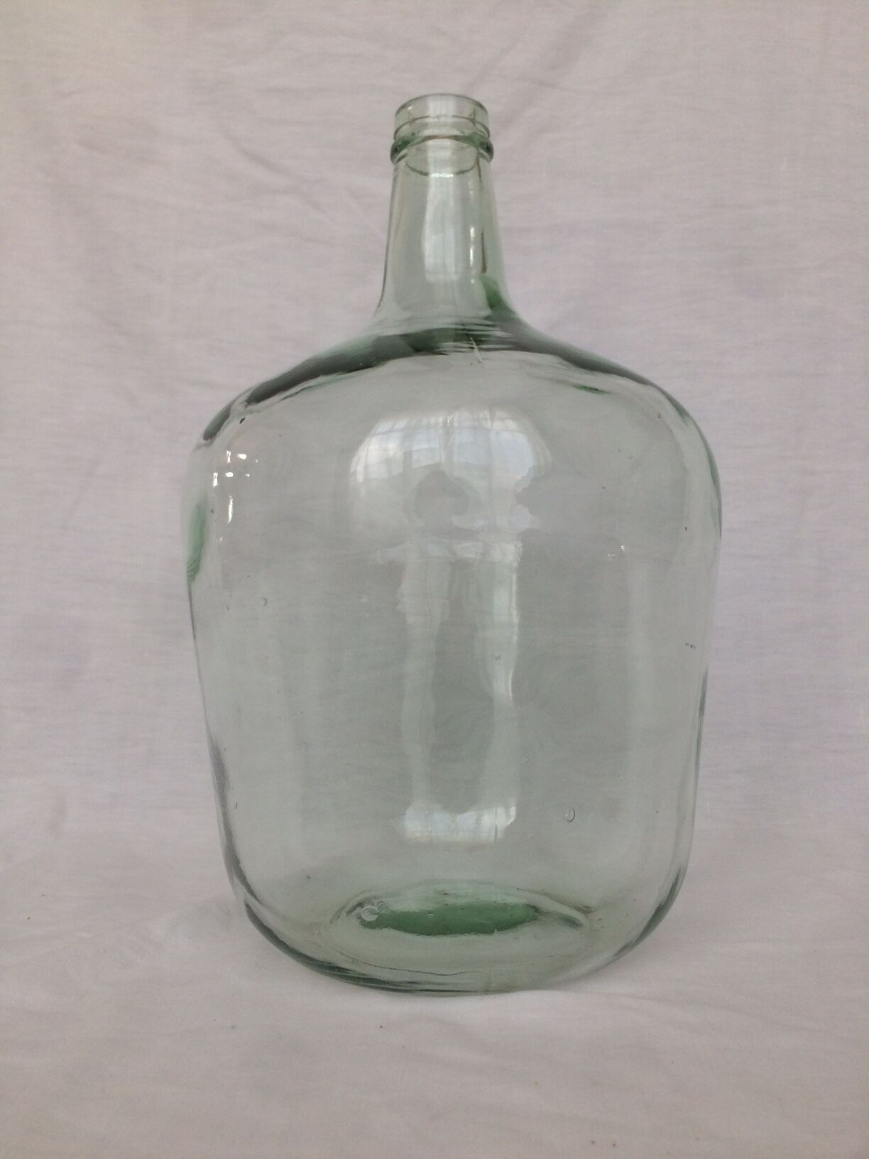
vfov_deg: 61.7
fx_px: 971
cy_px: 580
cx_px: 434
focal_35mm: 29
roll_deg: +1.6
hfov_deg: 48.2
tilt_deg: -1.9
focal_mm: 4.15
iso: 32
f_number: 2.2
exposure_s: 1/100
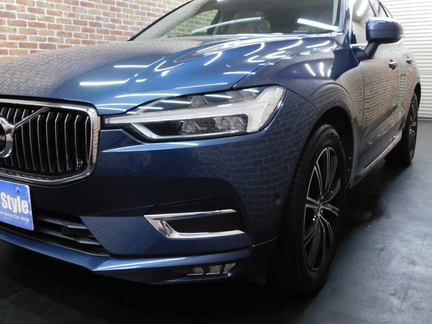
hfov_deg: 55.3
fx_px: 412
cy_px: 144
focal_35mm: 33
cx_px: 200
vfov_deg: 42.9
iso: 320
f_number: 3
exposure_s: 1/30
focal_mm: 4
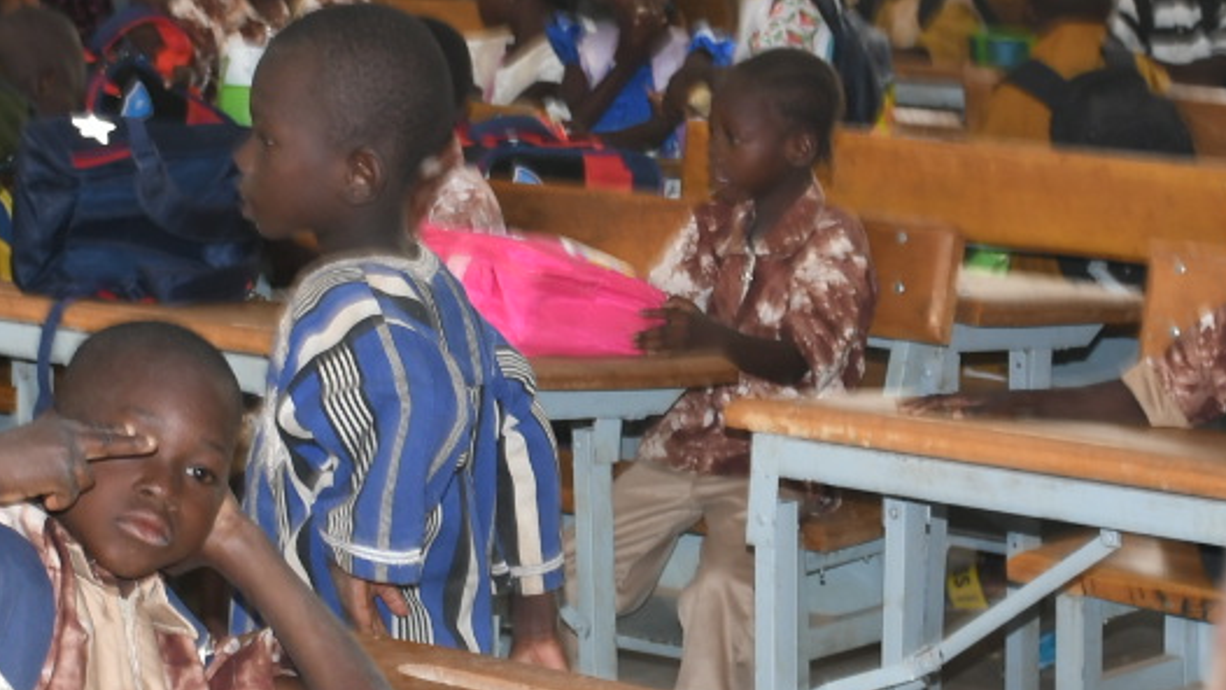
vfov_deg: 9.4
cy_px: 149
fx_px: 4194
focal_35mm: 129
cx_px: 601
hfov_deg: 16.6
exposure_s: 1/60
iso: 200
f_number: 4
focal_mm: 27
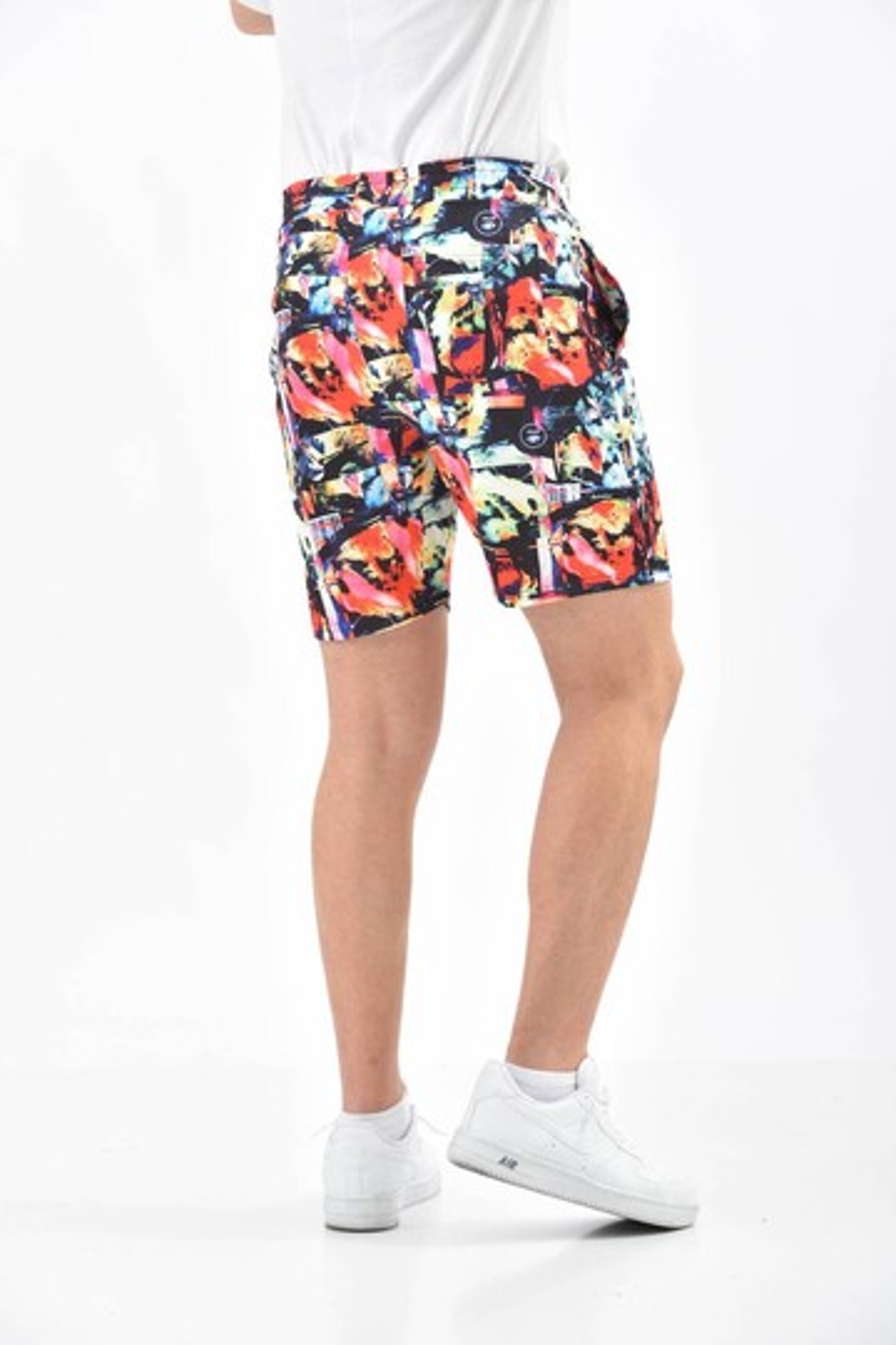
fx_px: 3808
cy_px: 672
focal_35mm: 102
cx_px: 448
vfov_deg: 20.0
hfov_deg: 13.4
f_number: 7.1
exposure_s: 1/160
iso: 100
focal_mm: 102
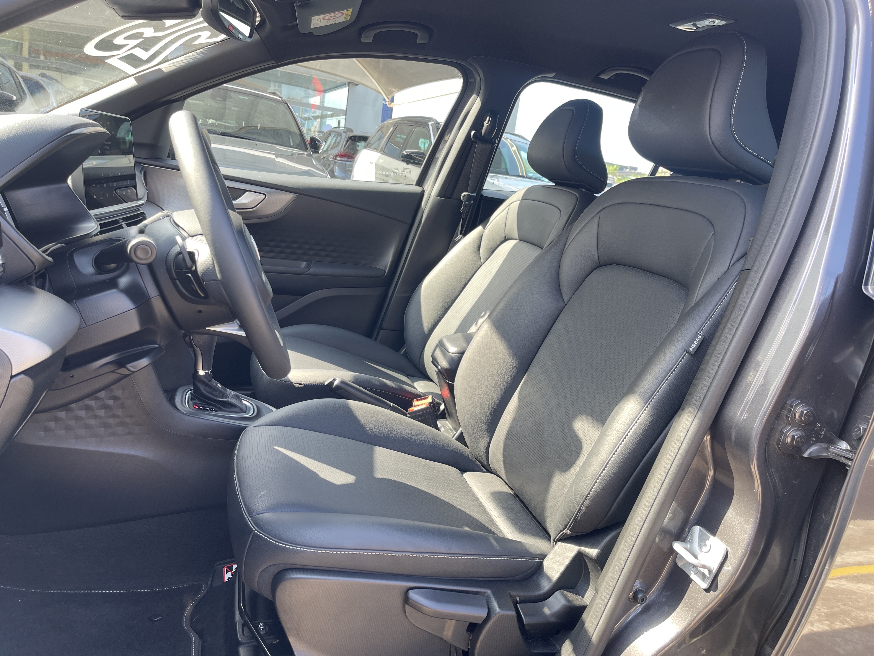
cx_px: 437
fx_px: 631
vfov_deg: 54.9
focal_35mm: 25
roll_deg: -8.4
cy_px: 328
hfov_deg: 69.4
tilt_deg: -13.7
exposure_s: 1/121
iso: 40
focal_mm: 5.1
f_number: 1.6
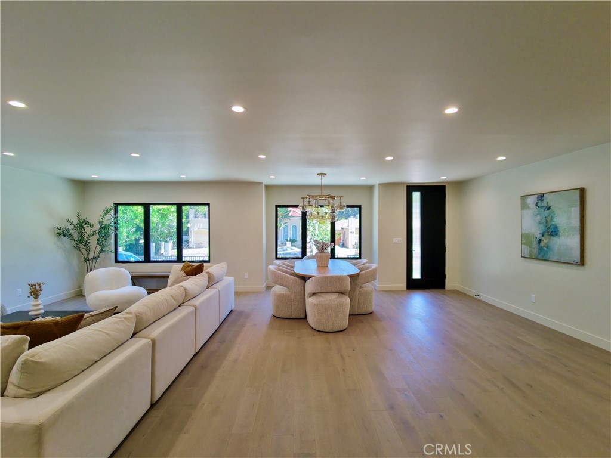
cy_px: 229
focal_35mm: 16
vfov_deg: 78.1
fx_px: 282
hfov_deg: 94.5
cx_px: 306
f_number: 2.2
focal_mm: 3.05
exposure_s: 1/50
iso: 260
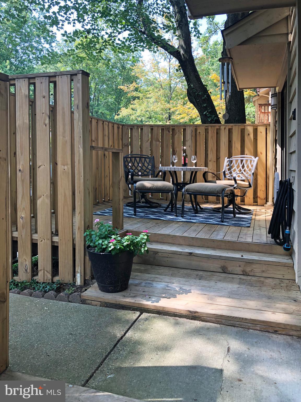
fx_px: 325
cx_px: 150
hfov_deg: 49.7
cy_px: 201
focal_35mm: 28
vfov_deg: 63.4
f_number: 1.8
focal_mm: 3.99
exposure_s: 1/120
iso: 25
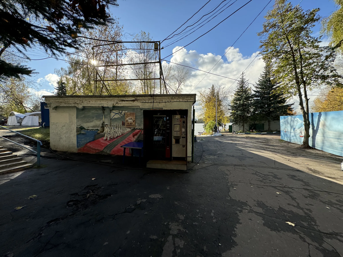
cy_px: 128
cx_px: 172
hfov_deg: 102.1
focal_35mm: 14
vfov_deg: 85.7
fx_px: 139
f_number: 2.2
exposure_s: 1/505
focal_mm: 2.22
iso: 40
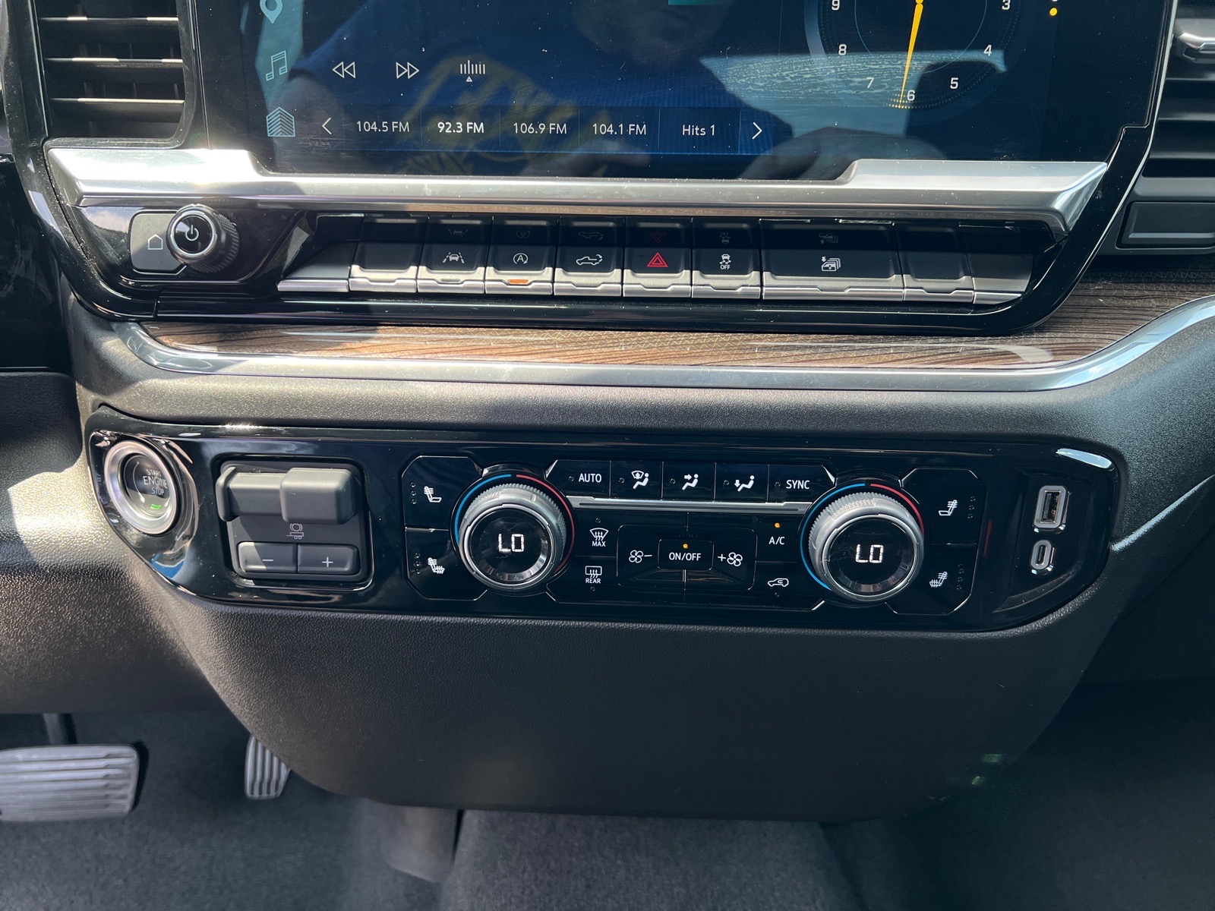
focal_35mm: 26
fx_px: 913
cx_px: 608
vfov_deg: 53.1
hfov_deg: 67.3
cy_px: 456
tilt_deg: -25.4
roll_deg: +1.1
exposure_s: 1/224
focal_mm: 5.7
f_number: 1.5
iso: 40
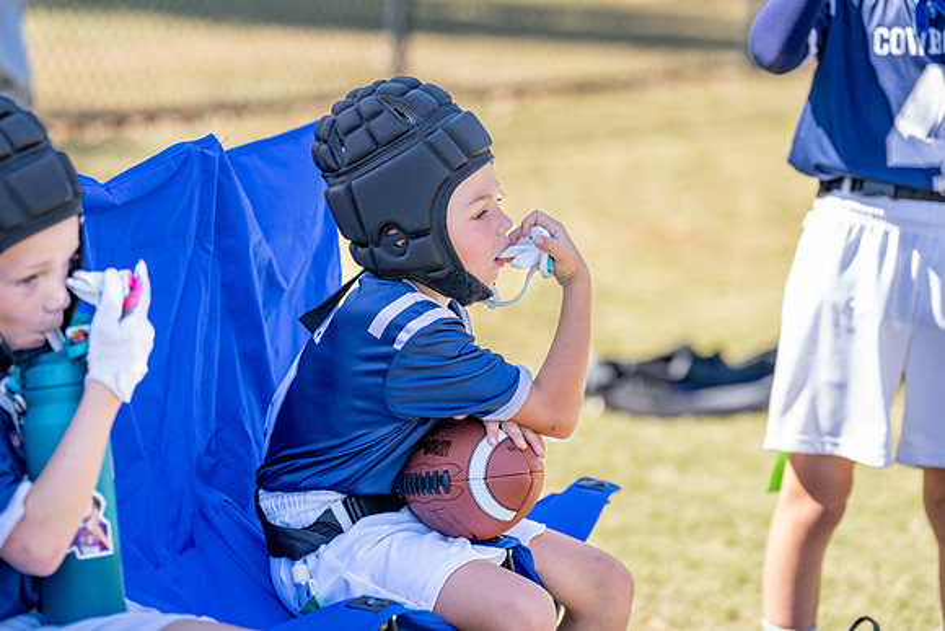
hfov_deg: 15.3
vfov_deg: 10.3
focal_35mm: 134
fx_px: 3508
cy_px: 295
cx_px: 482
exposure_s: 1/640
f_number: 2.8
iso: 160
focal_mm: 125
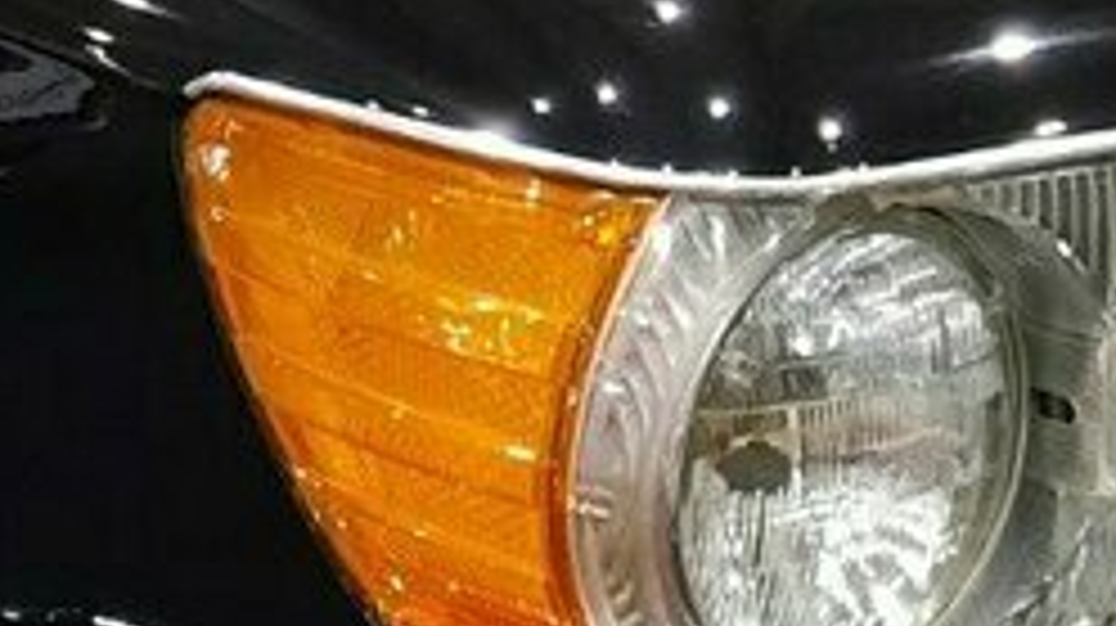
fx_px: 3903
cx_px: 562
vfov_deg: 9.1
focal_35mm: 132
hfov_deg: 16.3
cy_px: 68
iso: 320
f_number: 2
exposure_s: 1/25
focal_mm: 4.6
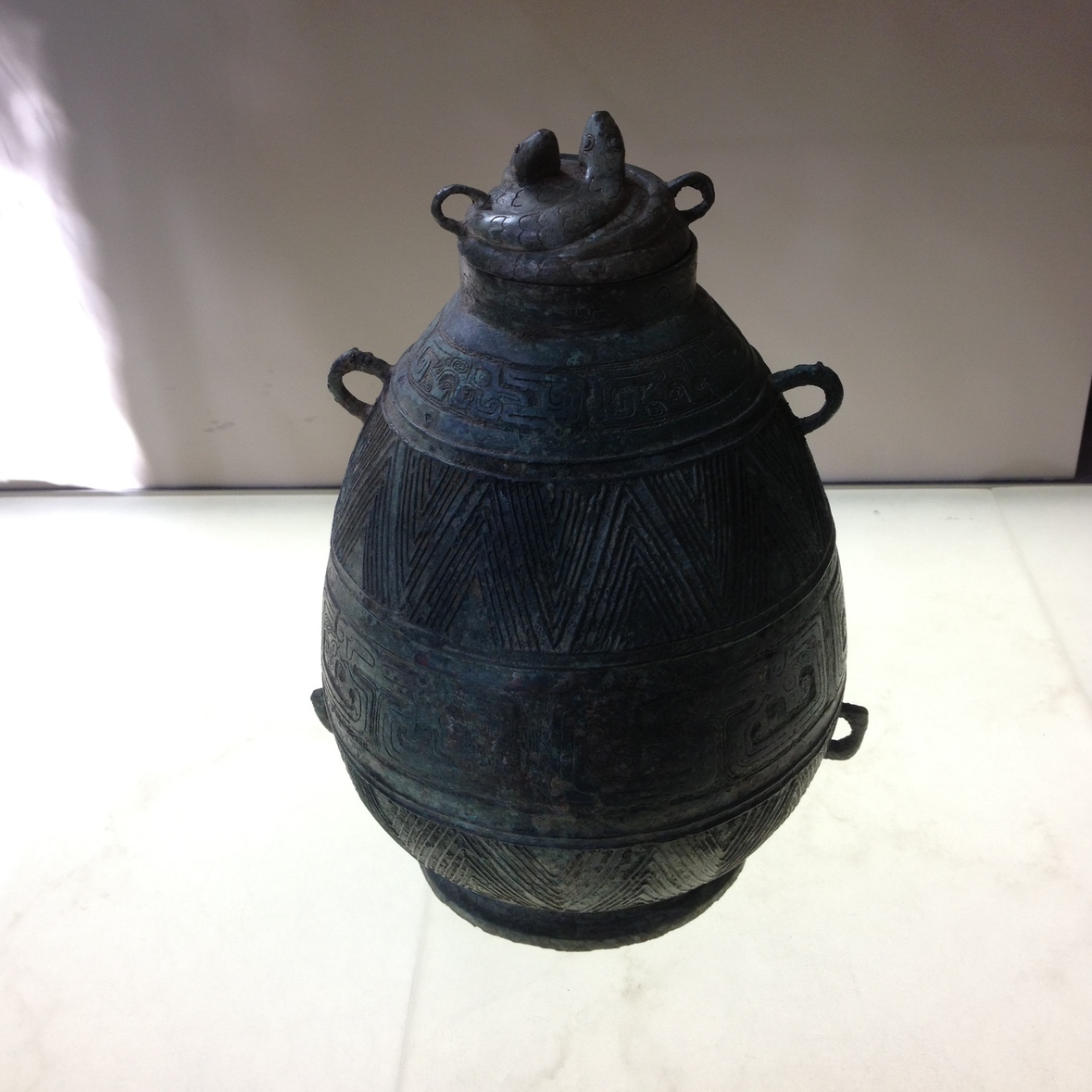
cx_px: 546
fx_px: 1499
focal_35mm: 42
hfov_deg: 40.0
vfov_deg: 40.0
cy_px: 512
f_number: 2.4
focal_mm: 4.28
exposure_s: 1/120
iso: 50
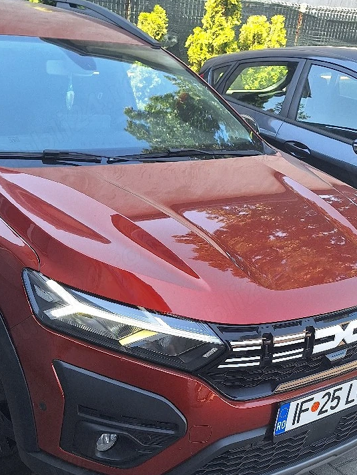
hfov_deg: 33.3
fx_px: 591
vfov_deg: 43.1
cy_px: 325
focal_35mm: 43
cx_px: 113
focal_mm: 5.54
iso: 40
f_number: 1.8
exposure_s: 1/227
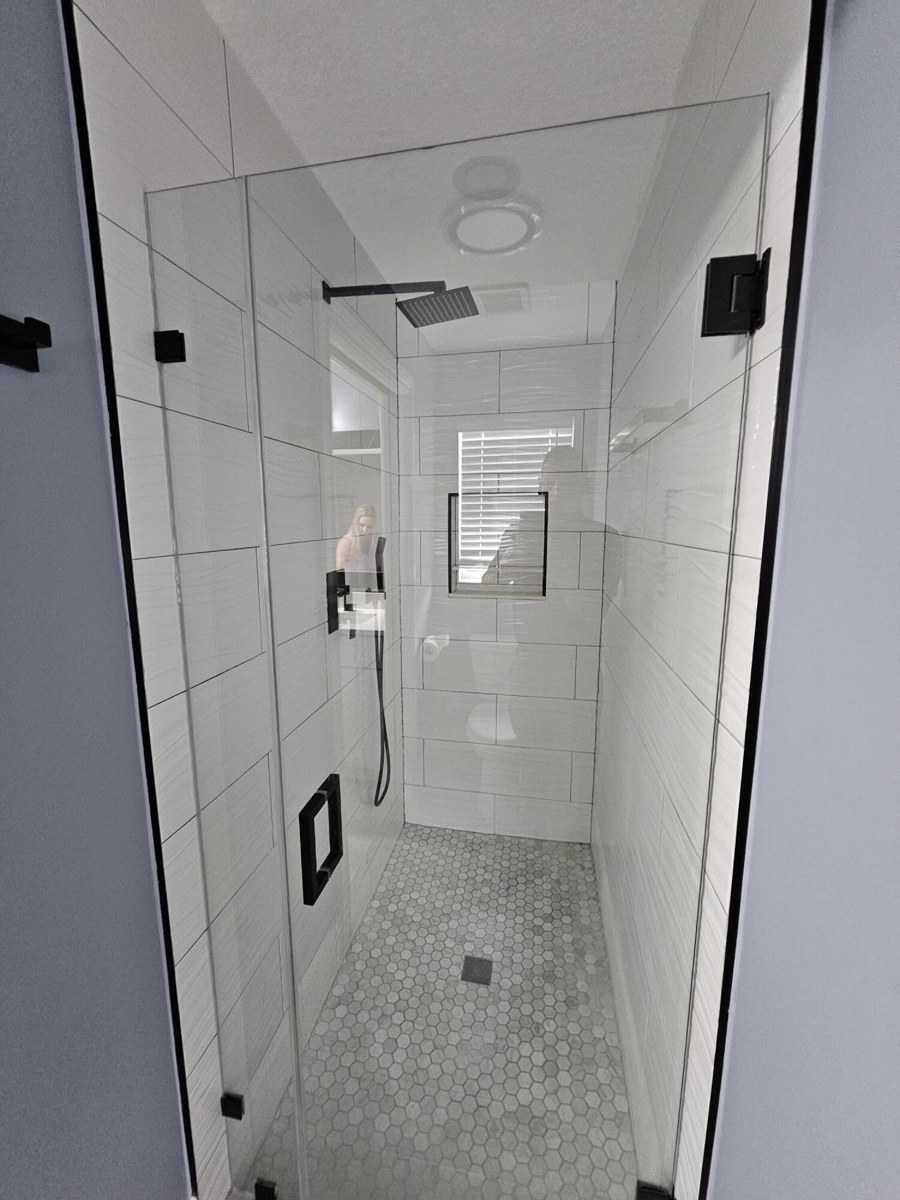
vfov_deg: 106.2
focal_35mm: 13
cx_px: 450
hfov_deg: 89.9
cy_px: 600
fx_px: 451
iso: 640
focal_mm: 2.2
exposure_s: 1/24
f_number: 2.2
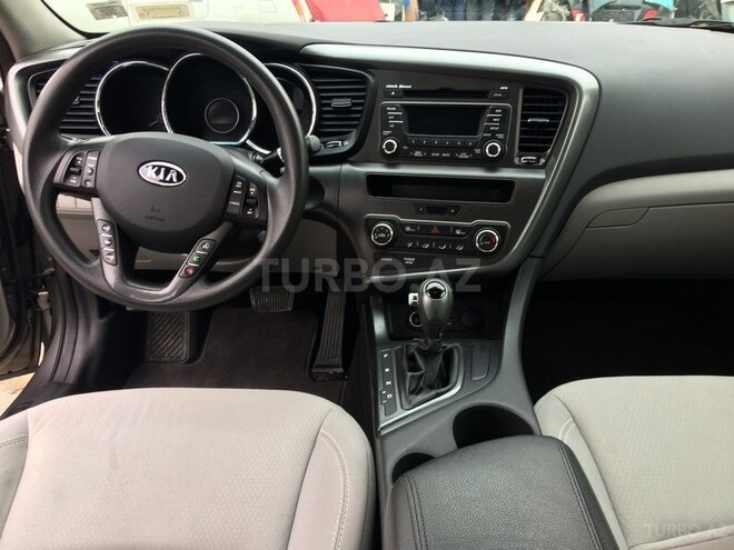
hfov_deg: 61.7
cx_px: 367
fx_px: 615
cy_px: 275
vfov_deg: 48.2
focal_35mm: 29
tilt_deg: -26.7
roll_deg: +0.1
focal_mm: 4.15
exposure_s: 1/50
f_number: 2.2
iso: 40
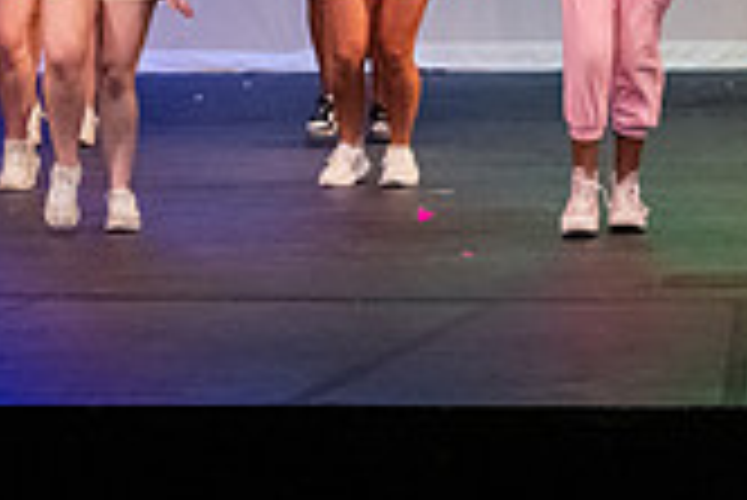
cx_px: 752
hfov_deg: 8.4
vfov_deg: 5.6
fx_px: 5067
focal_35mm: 244
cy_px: -128
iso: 4000
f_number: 3.2
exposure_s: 1/250
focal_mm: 70
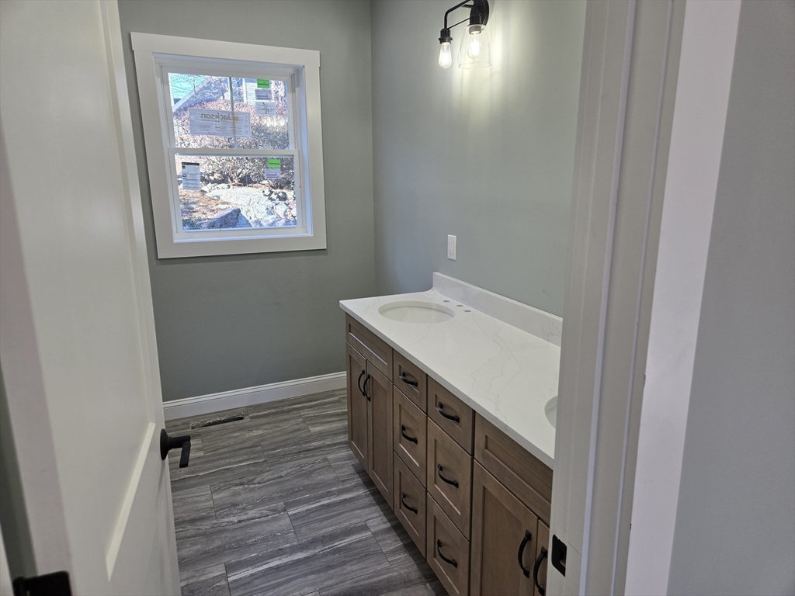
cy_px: 298
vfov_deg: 58.9
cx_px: 398
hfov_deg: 73.9
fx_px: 528
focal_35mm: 23
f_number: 1.8
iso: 40
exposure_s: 1/120
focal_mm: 5.4
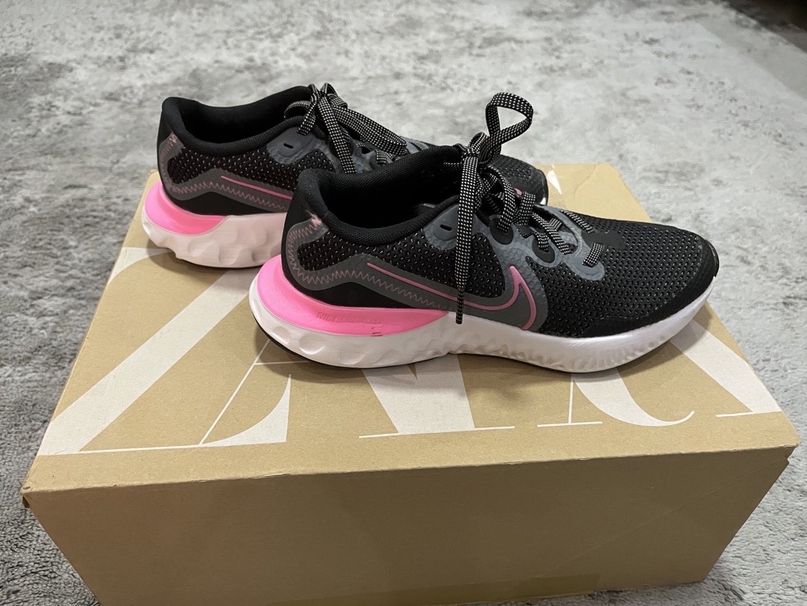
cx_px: 404
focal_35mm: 26
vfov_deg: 53.1
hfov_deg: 67.3
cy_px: 303
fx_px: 606
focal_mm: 5.1
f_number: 1.6
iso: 500
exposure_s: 1/33
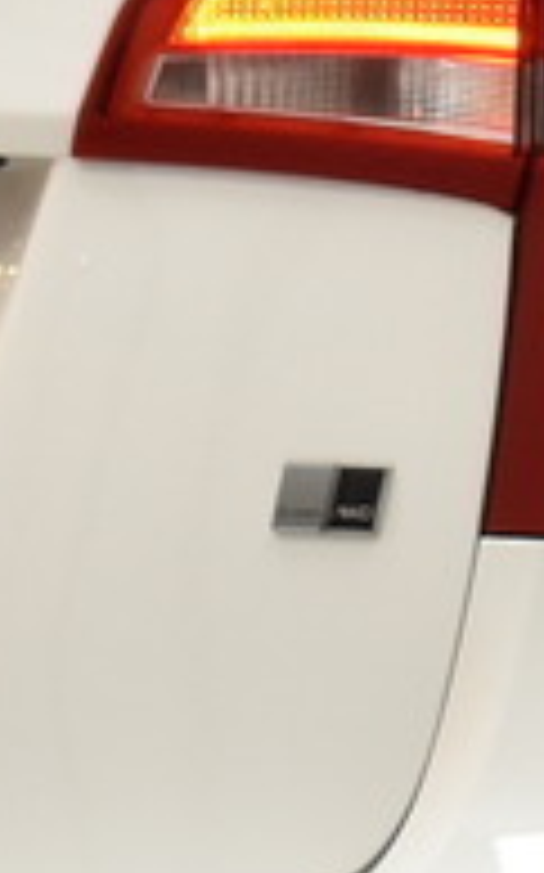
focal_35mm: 370
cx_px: 987
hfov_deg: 3.5
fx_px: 8796
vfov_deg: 5.7
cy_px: 693
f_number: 4.2
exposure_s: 1/50
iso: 560
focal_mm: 29
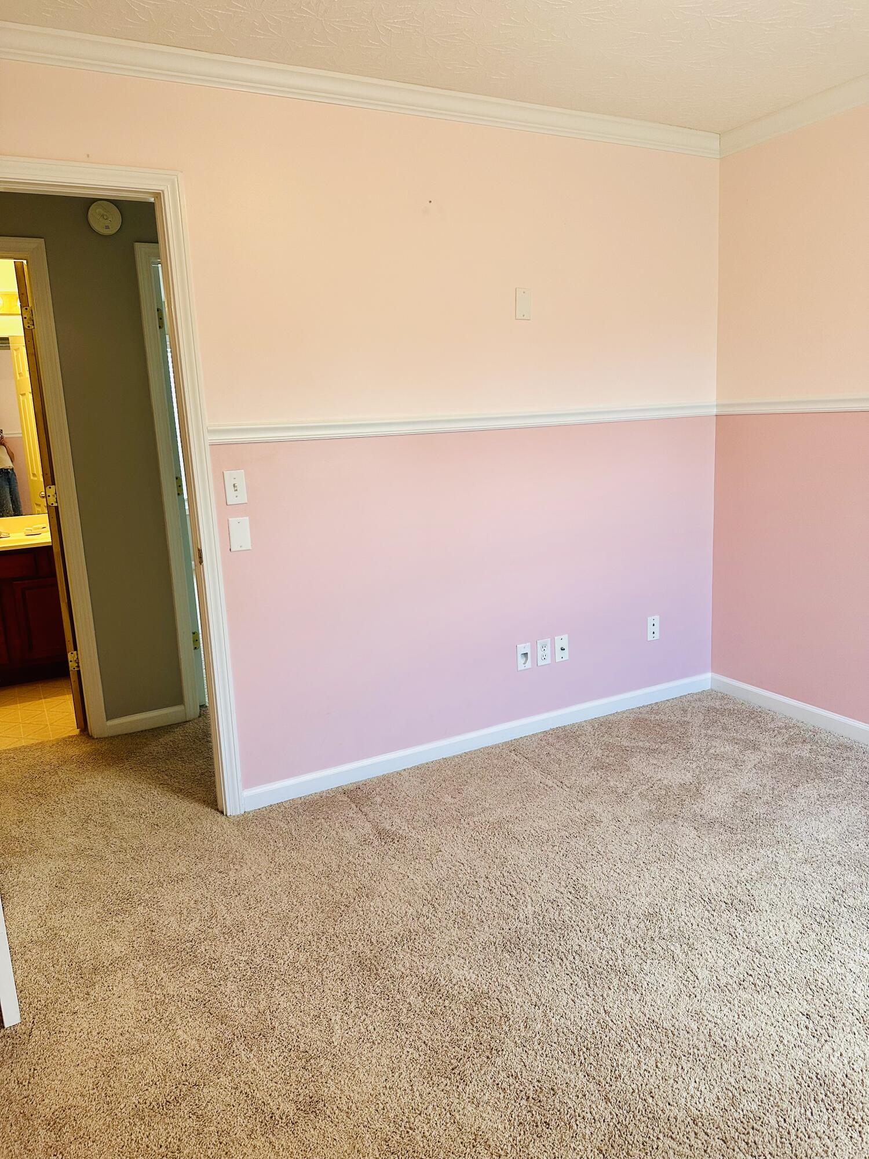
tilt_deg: -9.9
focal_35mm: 24
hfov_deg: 56.8
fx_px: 803
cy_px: 580
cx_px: 434
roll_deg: +2.1
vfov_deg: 71.6
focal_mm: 6.86
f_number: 1.78
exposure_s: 1/120
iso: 160
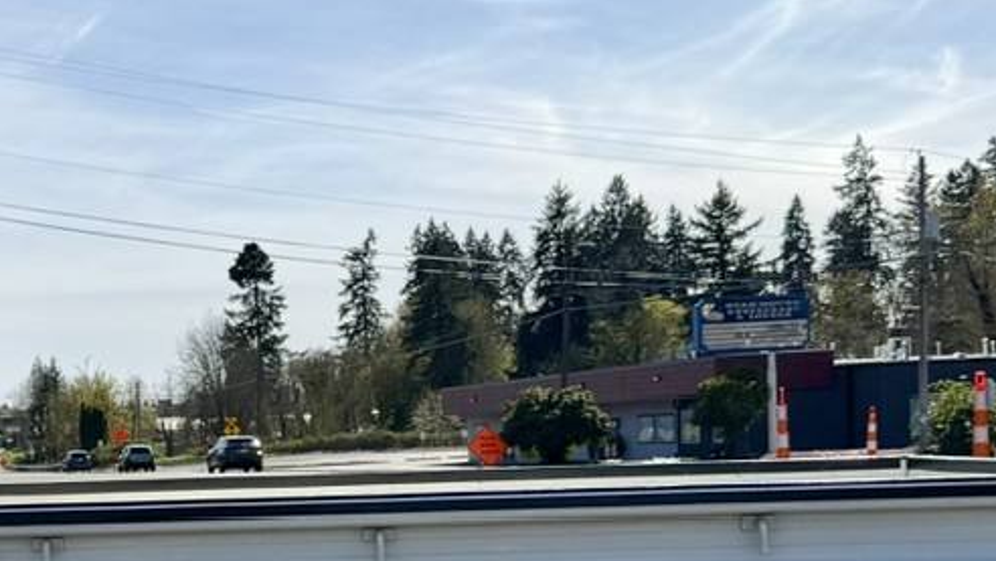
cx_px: 95
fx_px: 1796
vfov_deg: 17.4
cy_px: 529
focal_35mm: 68
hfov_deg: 29.7
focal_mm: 6.76
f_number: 1.78
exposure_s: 1/9091
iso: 80
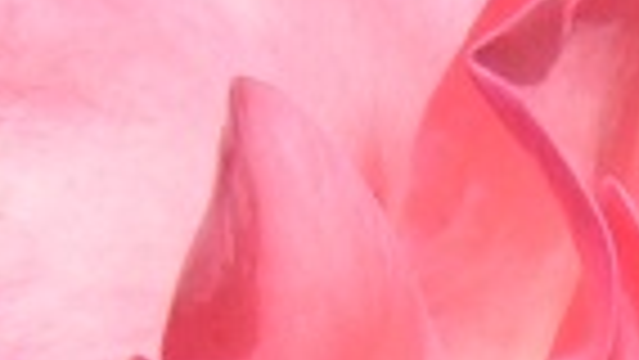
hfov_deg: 9.1
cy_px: 684
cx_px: 680
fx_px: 3966
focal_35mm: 234
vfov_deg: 5.1
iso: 50
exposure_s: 1/500
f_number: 5.6
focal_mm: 5.8
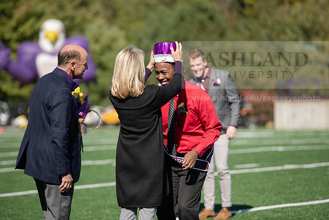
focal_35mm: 180
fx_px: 1645
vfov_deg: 7.6
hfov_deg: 11.4
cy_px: 110
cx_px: 164
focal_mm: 180
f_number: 3.2
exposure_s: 1/2000
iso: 200
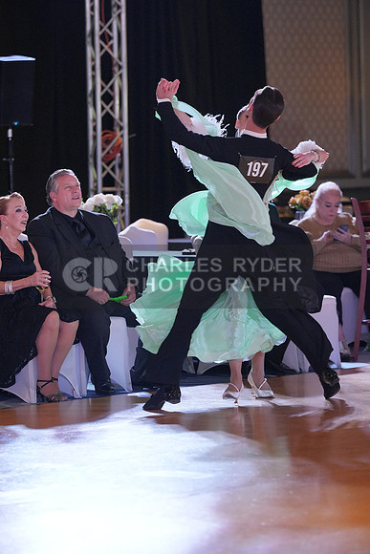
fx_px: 3081
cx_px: 185
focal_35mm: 200
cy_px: 277
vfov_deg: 10.3
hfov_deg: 6.9
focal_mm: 200
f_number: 4
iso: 3200
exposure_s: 1/400
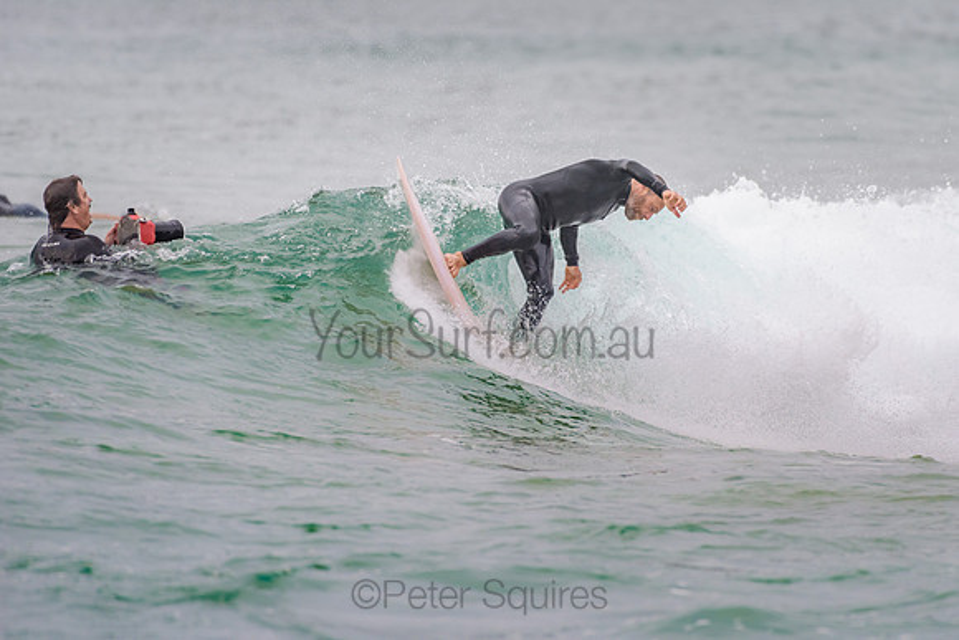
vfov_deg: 2.2
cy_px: 248
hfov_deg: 3.4
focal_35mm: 613
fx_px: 16331
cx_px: 588
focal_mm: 500
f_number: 5.6
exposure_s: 1/800
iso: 320
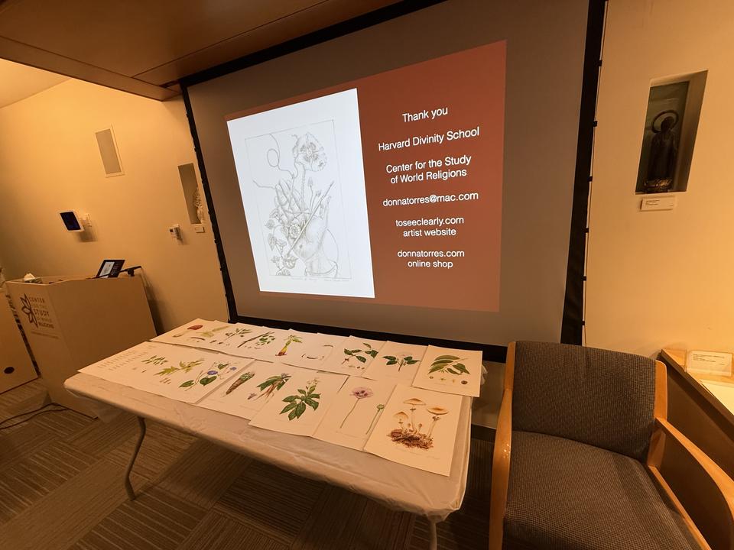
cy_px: 275
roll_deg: +4.9
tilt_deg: -13.6
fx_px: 297
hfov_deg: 102.1
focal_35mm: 14
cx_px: 367
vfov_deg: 85.7
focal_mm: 2.22
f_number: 2.2
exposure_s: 1/120
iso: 250
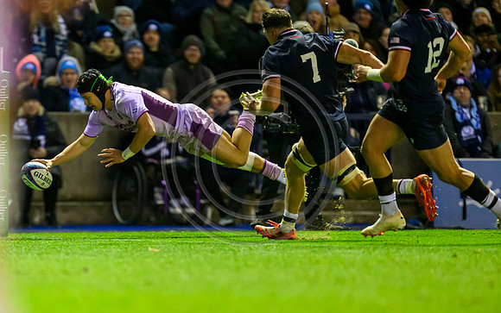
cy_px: 250
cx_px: 125
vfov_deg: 2.1
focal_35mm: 612
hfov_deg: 3.4
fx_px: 8355
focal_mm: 400
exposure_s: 1/1250
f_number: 2.8
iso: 8000
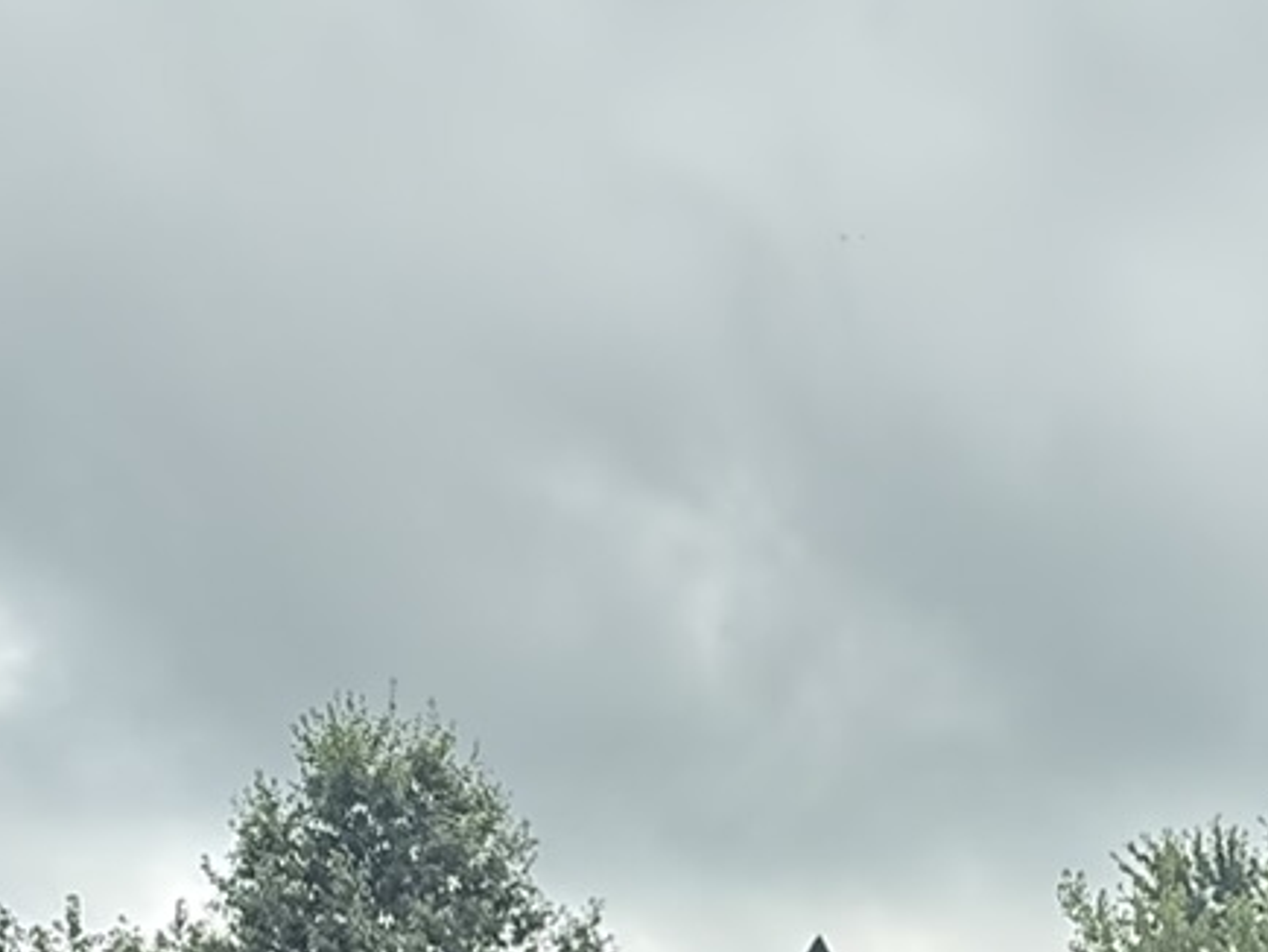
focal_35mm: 66
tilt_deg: -5.4
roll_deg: -0.2
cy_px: 1863
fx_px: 2419
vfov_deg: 17.0
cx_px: 725
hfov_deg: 29.3
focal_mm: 2.22
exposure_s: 1/809
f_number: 2.2
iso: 64
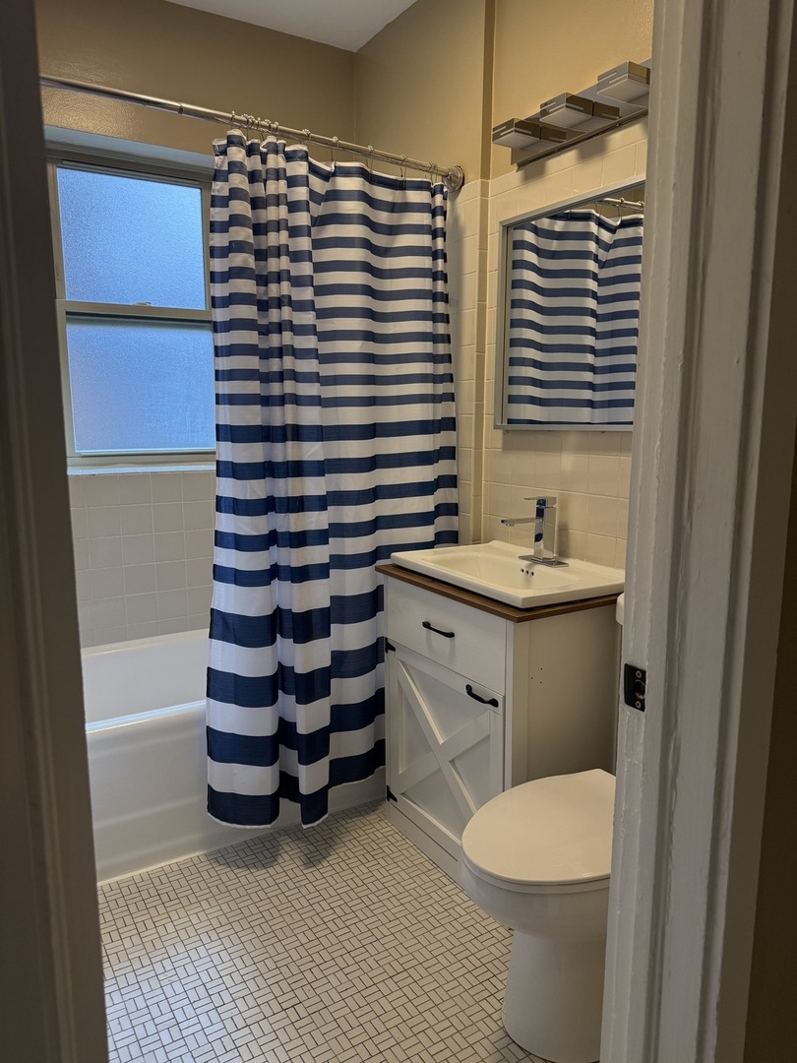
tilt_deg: -9.3
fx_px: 737
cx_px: 398
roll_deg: +0.2
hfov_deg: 56.8
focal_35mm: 24
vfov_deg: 71.6
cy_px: 532
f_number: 1.78
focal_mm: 6.76
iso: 200
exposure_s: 1/144
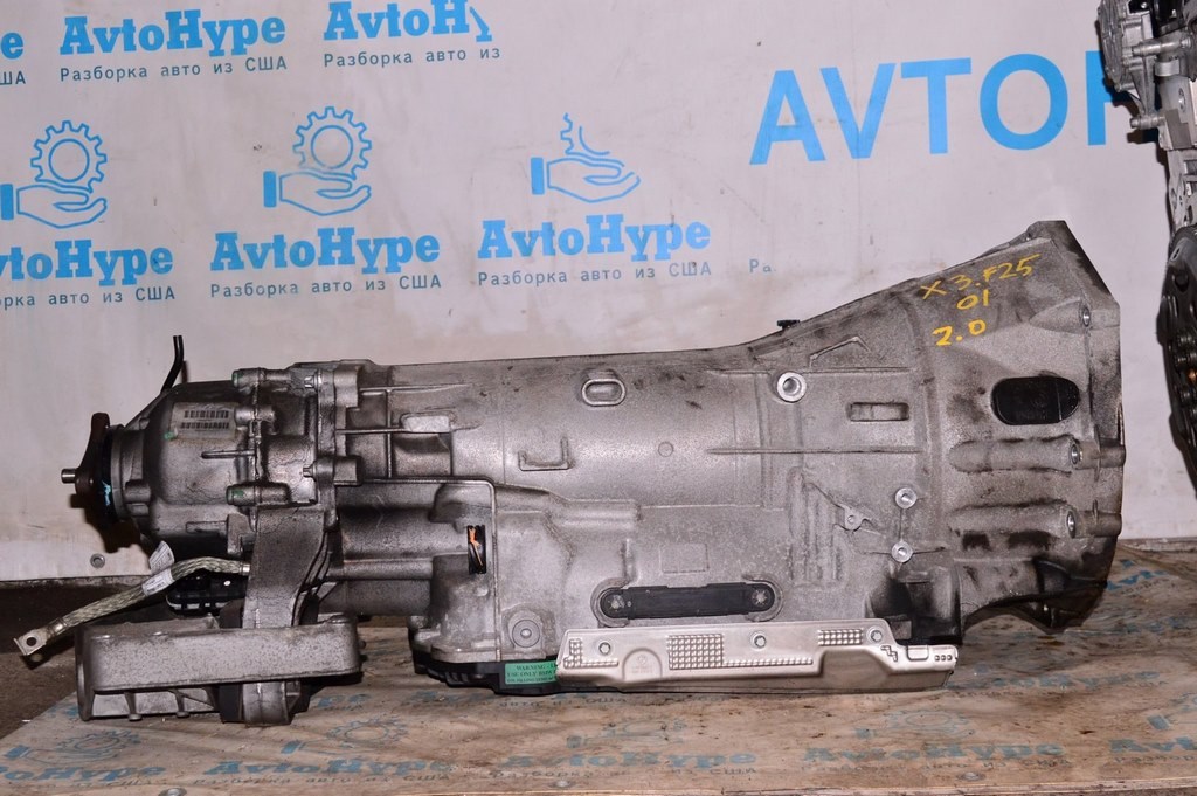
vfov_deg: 26.4
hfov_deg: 38.9
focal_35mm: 51
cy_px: 398
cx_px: 598
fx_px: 1694
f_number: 8
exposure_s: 1/200
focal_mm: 34
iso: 1600
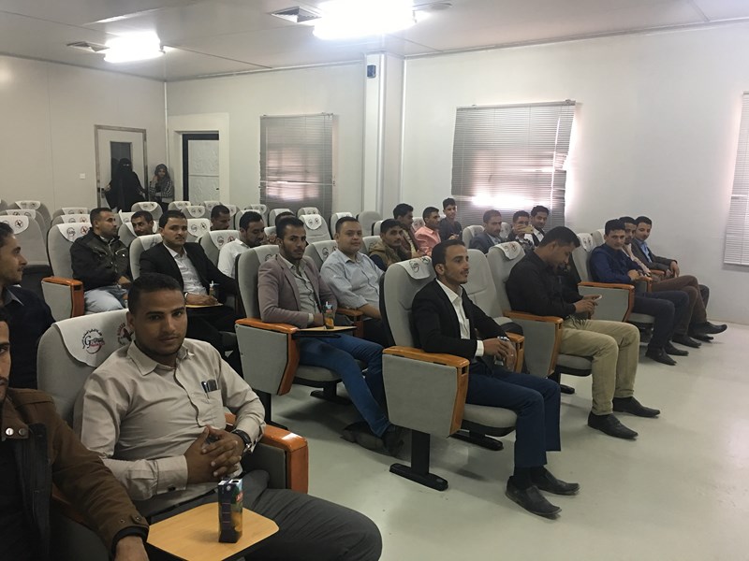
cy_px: 280
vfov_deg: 48.2
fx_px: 627
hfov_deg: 61.7
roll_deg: -1.5
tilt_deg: -8.7
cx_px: 374
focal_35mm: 29
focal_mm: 4.15
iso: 80
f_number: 2.2
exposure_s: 1/17
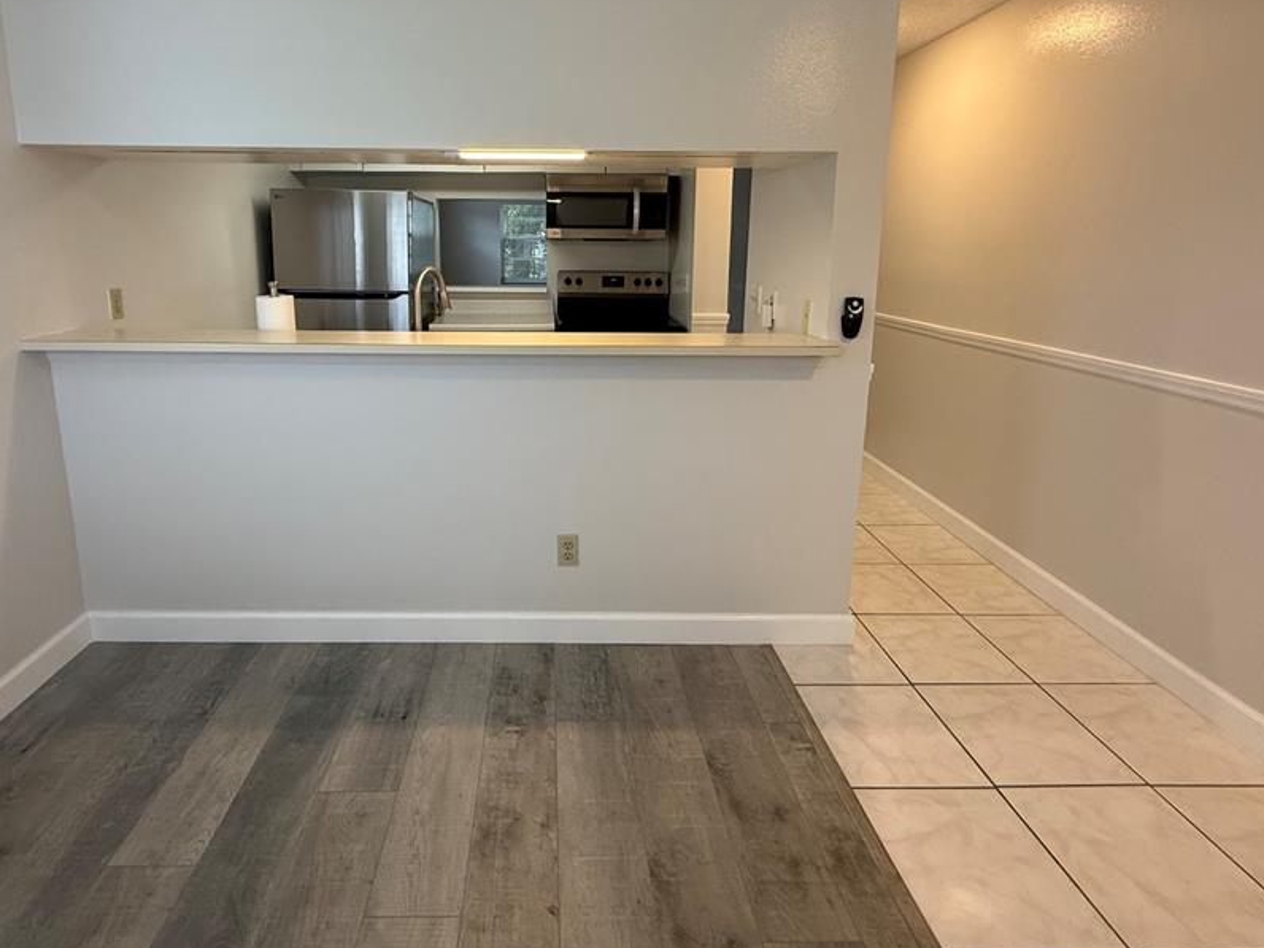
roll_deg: +0.1
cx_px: 559
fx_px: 657
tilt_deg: -9.7
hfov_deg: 87.4
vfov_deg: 70.5
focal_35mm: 18
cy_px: 357
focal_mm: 2.22
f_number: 2.2
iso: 250
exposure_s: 1/120
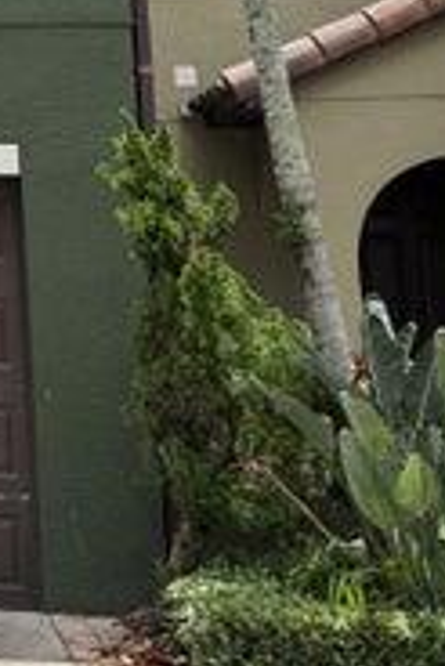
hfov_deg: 12.9
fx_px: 1610
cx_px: -544
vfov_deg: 22.2
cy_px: -51
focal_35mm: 87
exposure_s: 1/2907
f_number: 1.78
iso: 100
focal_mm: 6.76
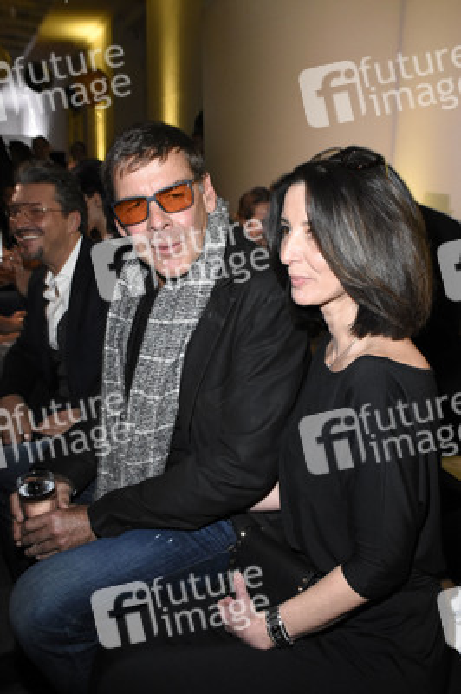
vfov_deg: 57.3
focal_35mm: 33
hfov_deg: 39.9
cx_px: 230
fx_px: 635
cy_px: 347
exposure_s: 1/60
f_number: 6.3
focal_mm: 22
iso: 3200
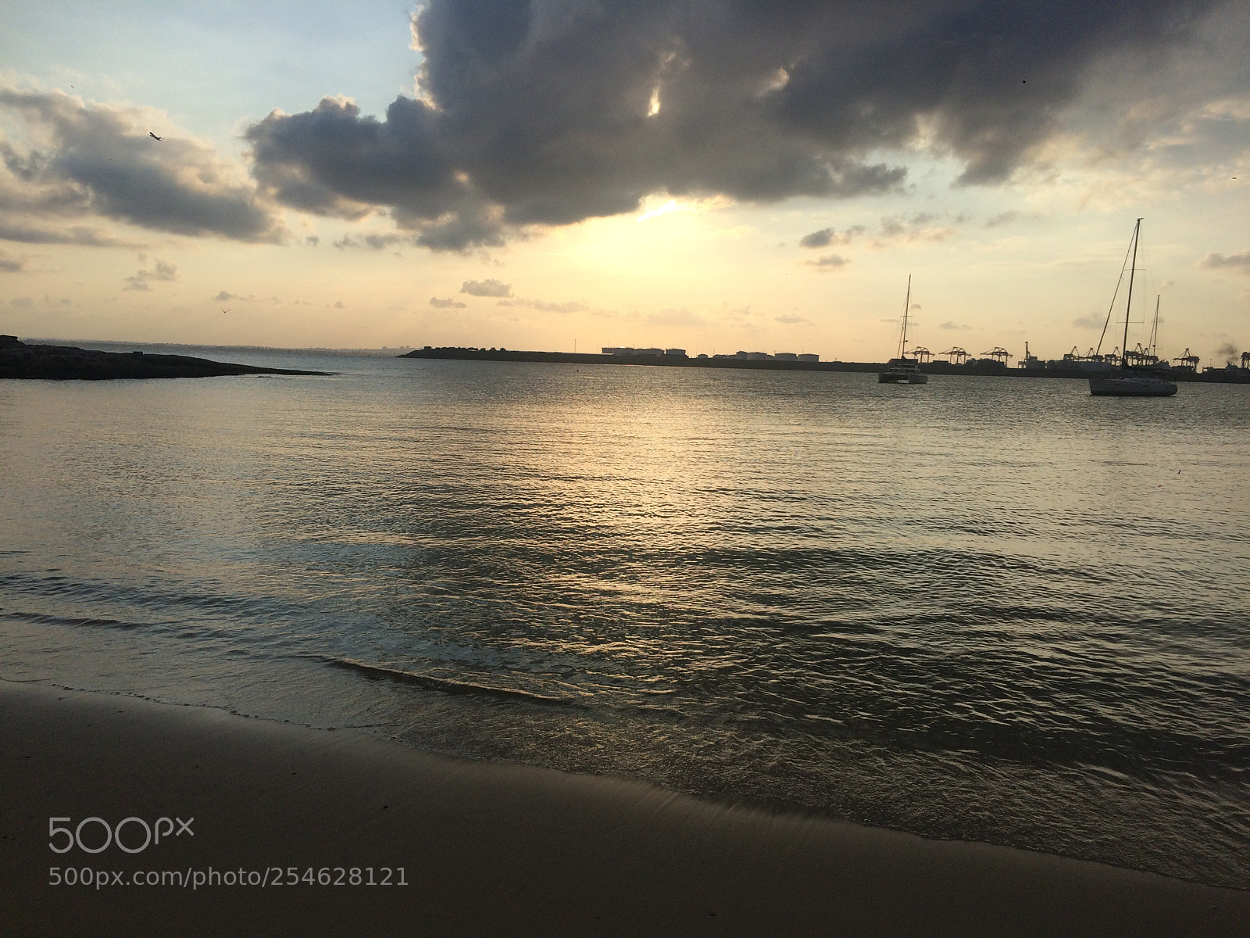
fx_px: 1047
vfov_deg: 48.2
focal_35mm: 29
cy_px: 469
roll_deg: -1.5
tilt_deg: -5.6
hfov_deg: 61.7
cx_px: 625
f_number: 2.2
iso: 32
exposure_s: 1/4566
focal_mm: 4.15
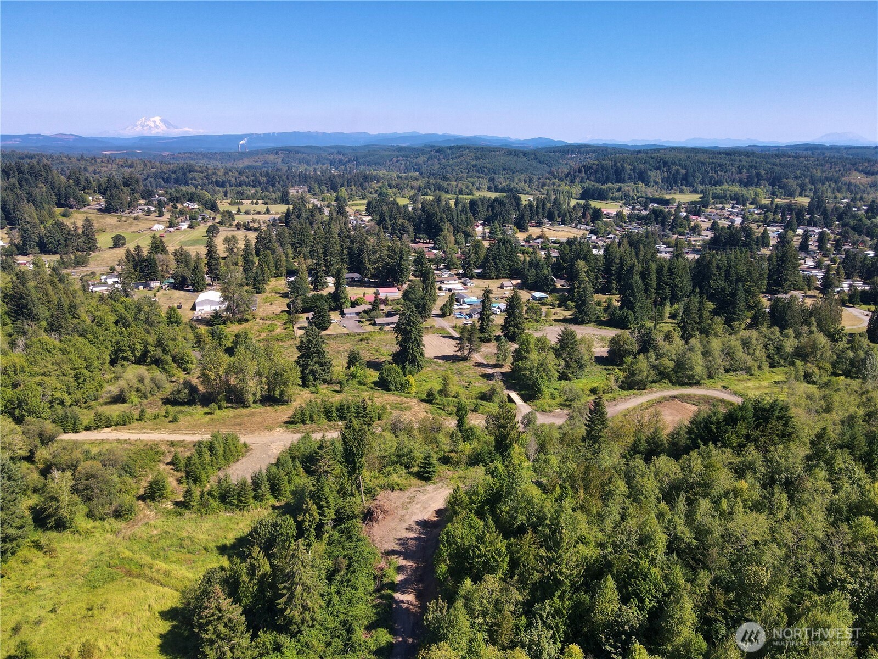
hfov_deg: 71.6
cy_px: 330
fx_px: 609
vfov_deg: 56.8
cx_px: 439
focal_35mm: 24
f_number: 2.8
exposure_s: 1/500
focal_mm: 4.5
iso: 110
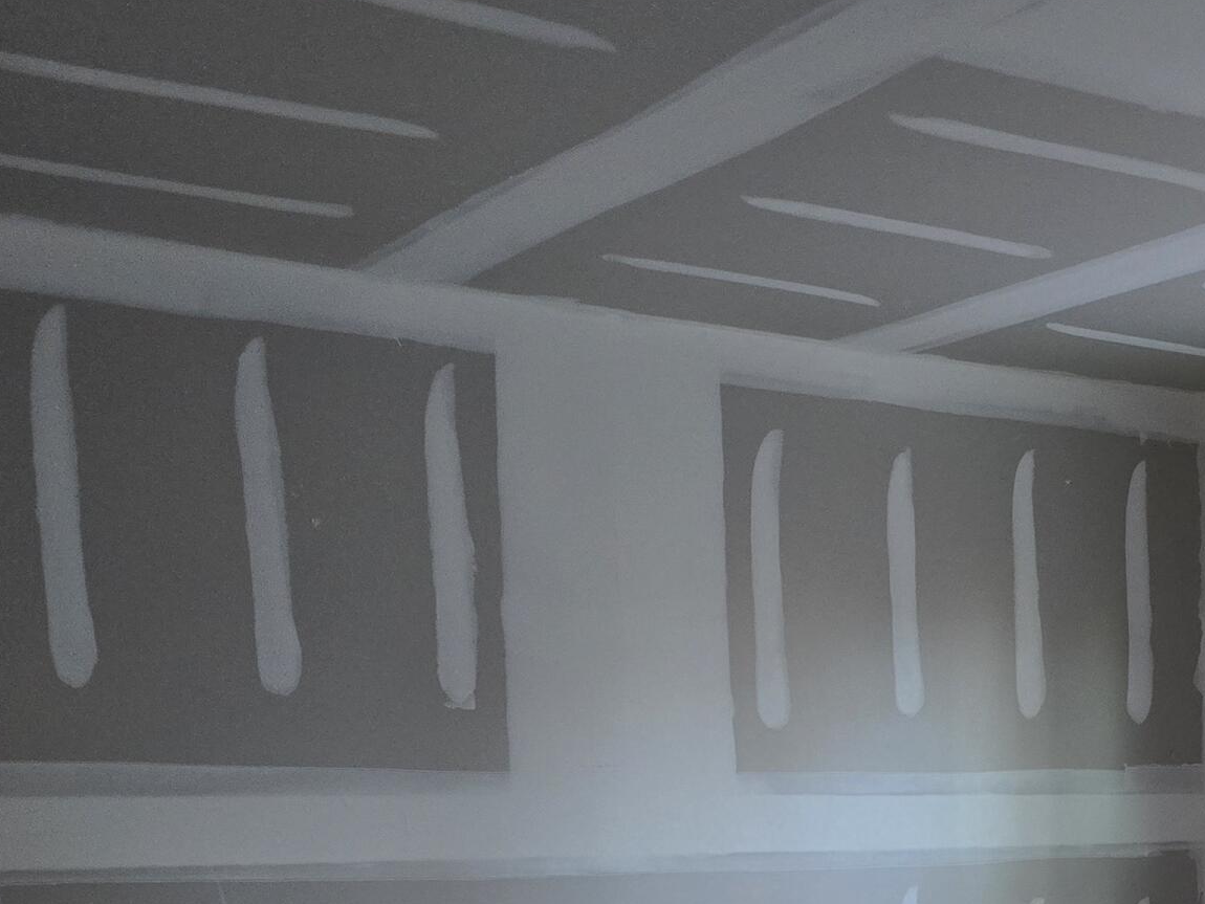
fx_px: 2089
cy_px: 1046
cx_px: 1179
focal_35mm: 60
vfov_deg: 22.7
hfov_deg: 30.2
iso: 640
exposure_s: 1/120
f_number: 1.7
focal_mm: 6.3
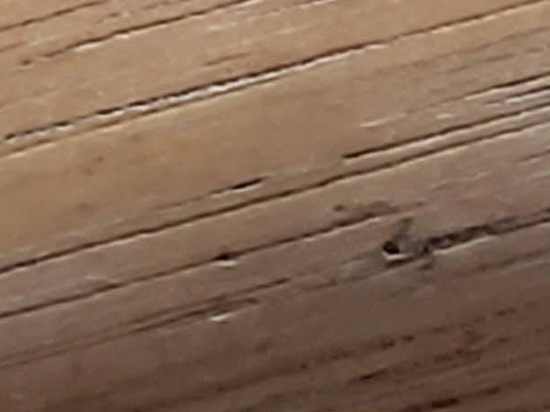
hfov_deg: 8.8
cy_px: -476
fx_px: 2733
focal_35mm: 172
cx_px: 1797
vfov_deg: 8.1
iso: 320
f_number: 2.4
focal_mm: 4.3
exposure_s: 1/50
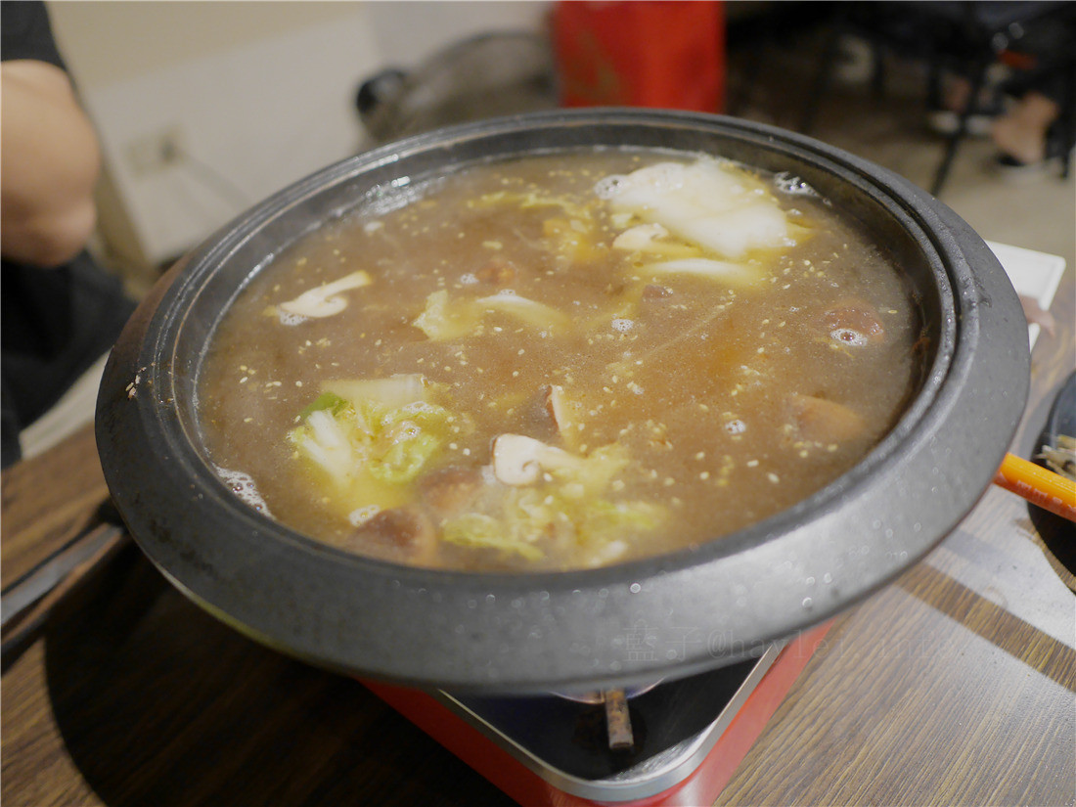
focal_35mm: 30
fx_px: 933
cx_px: 538
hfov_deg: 60.0
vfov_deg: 46.8
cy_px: 404
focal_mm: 15
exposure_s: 1/60
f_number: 1.7
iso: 640
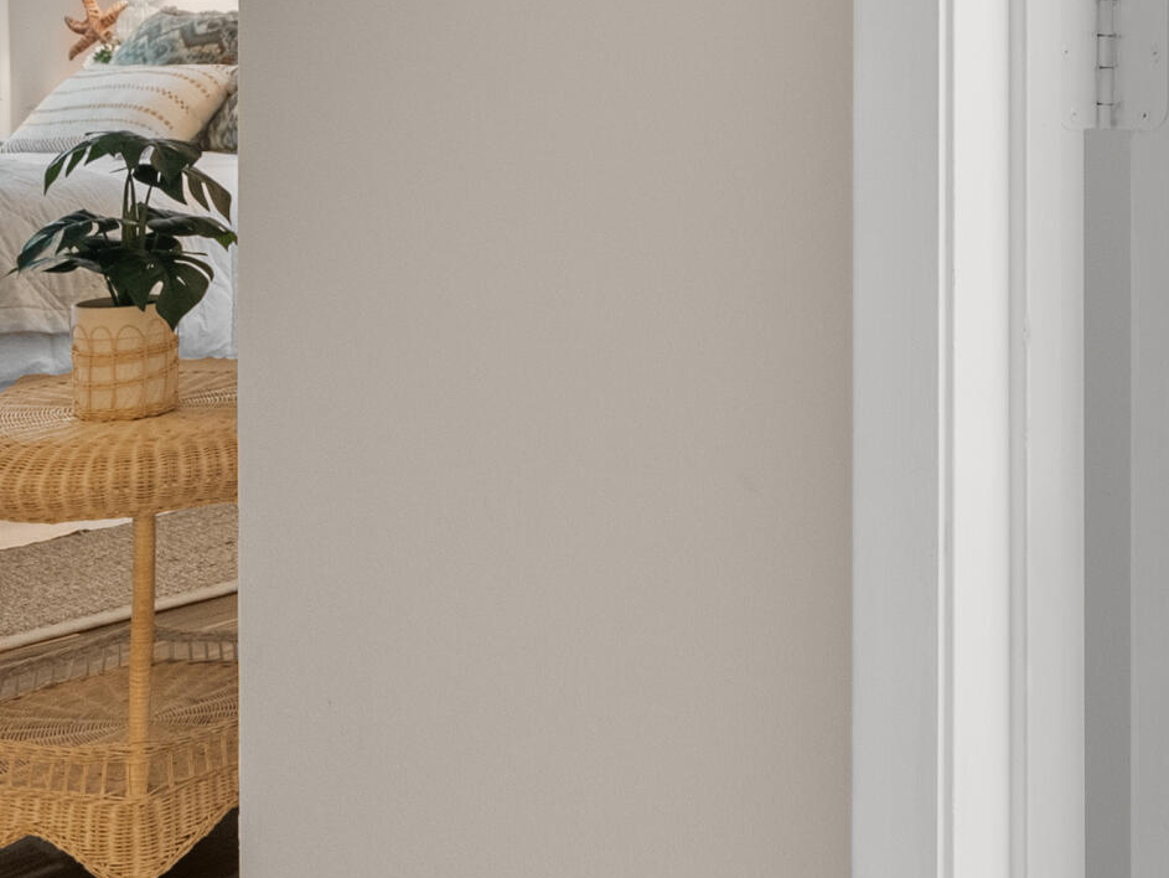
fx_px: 1757
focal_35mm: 52
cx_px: 937
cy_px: 33
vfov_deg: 26.8
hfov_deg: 35.6
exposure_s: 1/2.5
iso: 1600
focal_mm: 17
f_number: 8
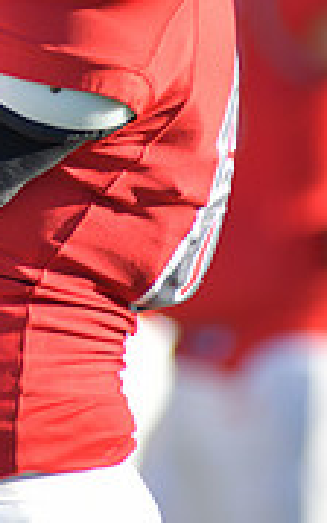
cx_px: -108
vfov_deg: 2.1
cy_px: 48
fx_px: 14091
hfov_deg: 1.3
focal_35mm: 989
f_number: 3.5
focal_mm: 300
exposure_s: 1/2000
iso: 320
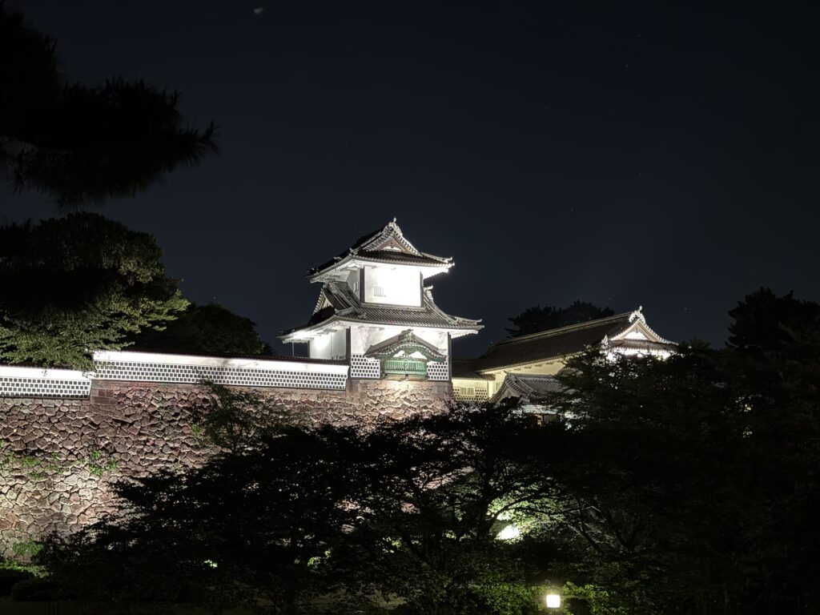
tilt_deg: +9.0
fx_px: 1137
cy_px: 308
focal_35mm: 48
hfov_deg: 39.7
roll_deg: +0.4
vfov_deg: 30.3
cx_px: 410
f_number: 1.78
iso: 320
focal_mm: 6.76
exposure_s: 1/5
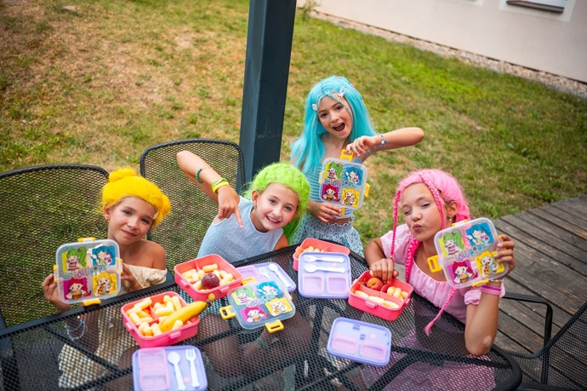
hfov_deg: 54.5
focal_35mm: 35
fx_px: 570
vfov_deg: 37.8
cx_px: 294
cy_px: 196
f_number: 2
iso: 200
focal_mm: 35
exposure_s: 1/80
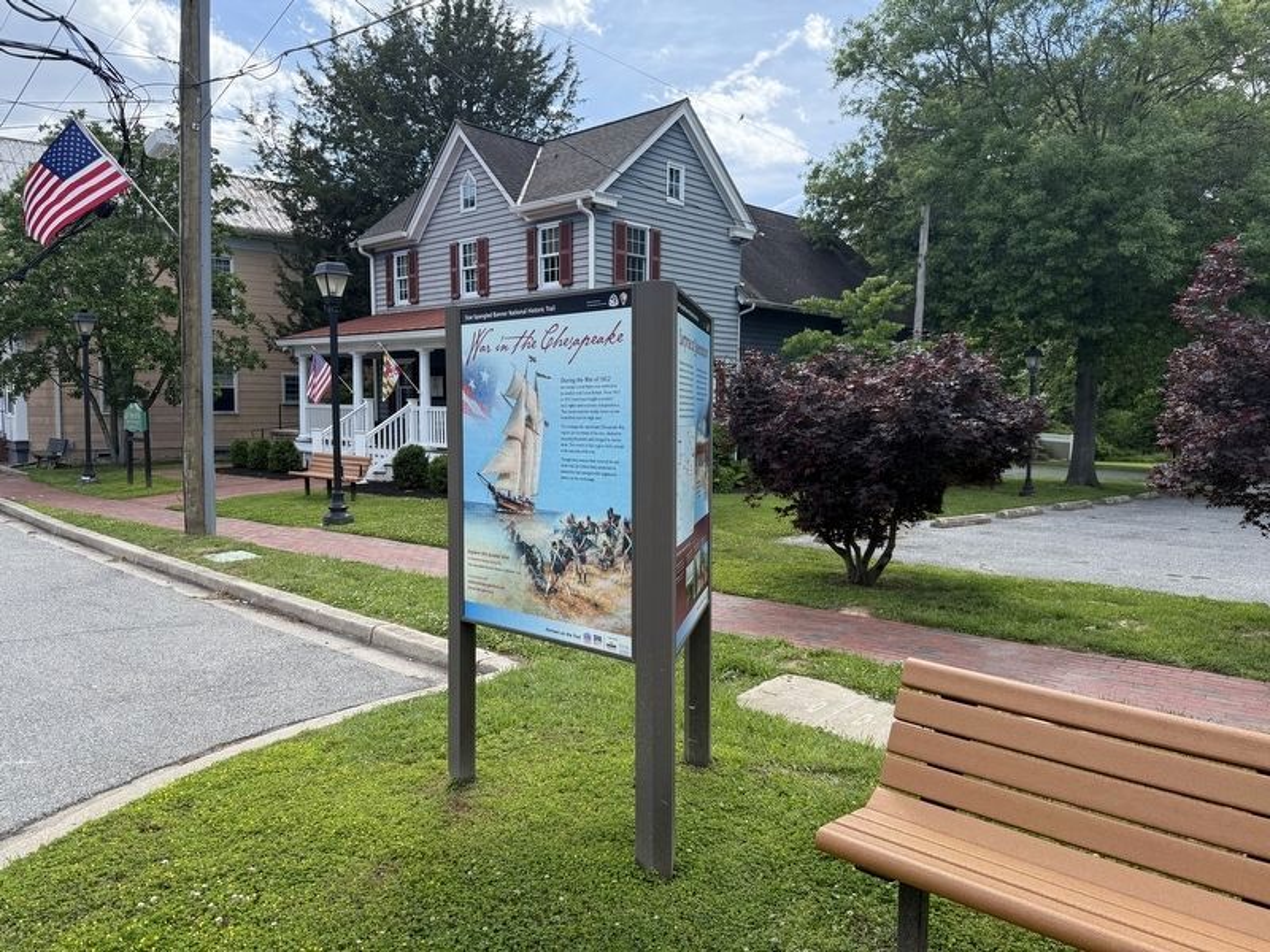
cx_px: 635
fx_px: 881
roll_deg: -1.6
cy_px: 476
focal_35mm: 24
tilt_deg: -1.7
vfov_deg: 56.8
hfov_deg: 71.6
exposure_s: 1/2299
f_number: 1.78
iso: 100
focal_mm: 6.76
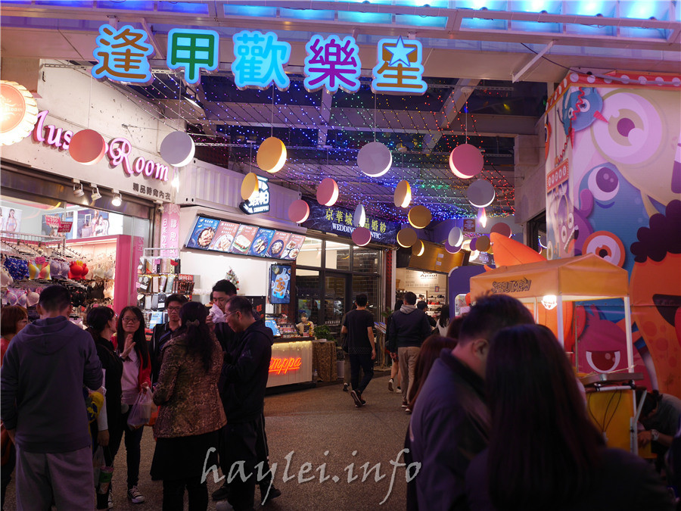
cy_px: 256
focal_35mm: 30
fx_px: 590
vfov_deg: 46.8
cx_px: 340
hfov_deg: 60.0
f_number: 1.8
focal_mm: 15
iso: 250
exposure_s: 1/125
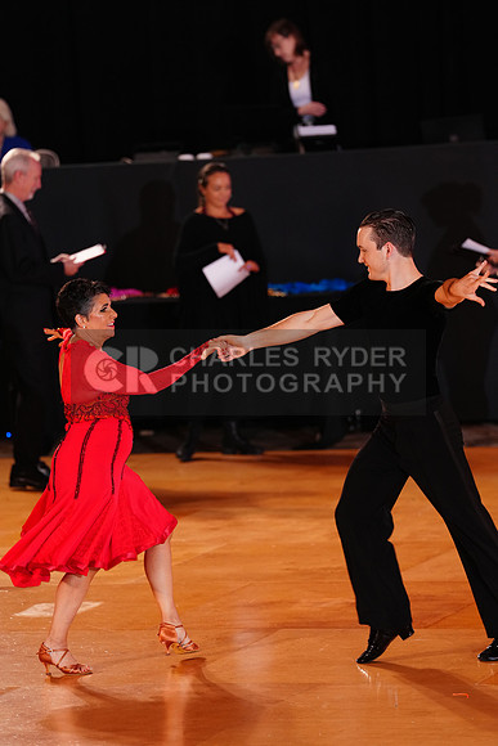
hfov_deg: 6.9
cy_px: 373
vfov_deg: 10.3
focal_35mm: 200
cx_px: 249
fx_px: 4147
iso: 2000
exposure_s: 1/160
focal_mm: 200
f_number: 3.5
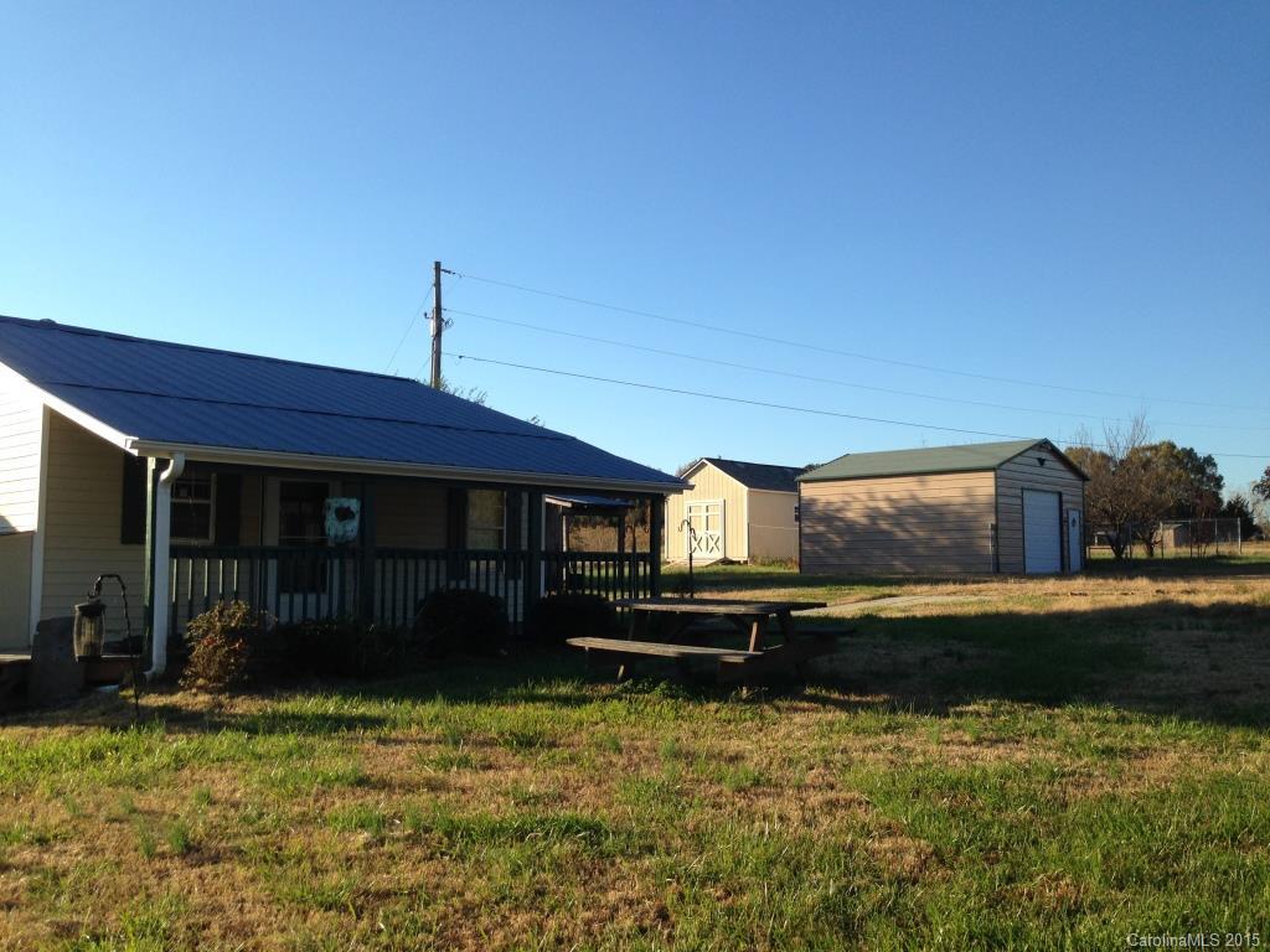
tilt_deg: +5.8
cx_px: 635
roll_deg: -1.1
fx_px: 1211
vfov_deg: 42.9
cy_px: 476
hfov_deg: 55.4
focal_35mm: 33
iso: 50
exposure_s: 1/919
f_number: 2.4
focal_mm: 4.12
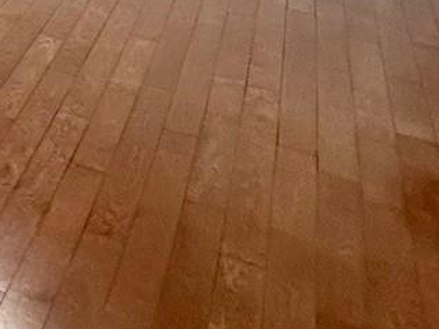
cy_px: -322
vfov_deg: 16.3
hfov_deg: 16.8
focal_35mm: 70
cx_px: -525
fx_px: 888
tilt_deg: -0.9
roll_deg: +1.0
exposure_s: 1/120
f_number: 2.2
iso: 250
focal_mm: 2.22
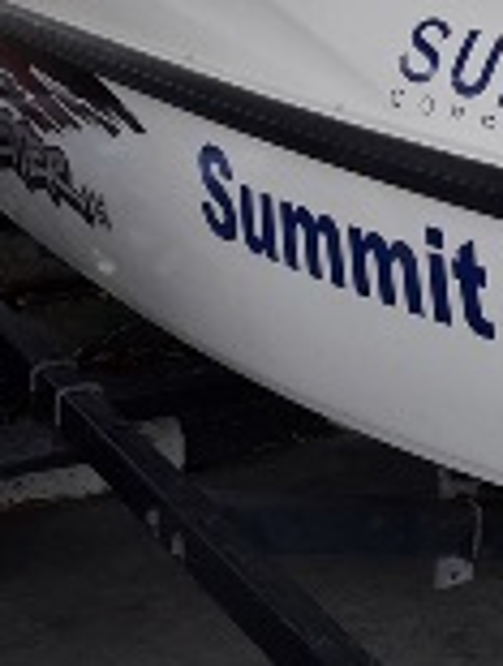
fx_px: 1621
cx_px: 761
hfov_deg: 16.1
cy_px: 95
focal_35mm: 84
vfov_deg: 22.8
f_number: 1.9
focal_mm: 3.7
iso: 40
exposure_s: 1/232
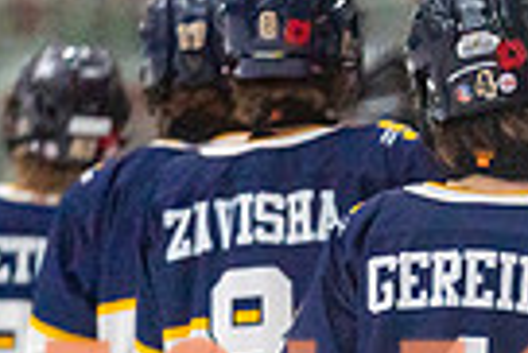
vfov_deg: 1.4
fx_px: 14168
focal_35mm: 965
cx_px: 612
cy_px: 444
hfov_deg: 2.1
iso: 4000
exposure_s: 1/1600
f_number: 2.8
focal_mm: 200
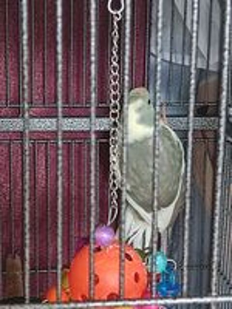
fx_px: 760
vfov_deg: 23.0
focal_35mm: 85
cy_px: 154
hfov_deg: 17.4
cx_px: 116
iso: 493
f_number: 1.79
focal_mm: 4.71
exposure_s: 1/33
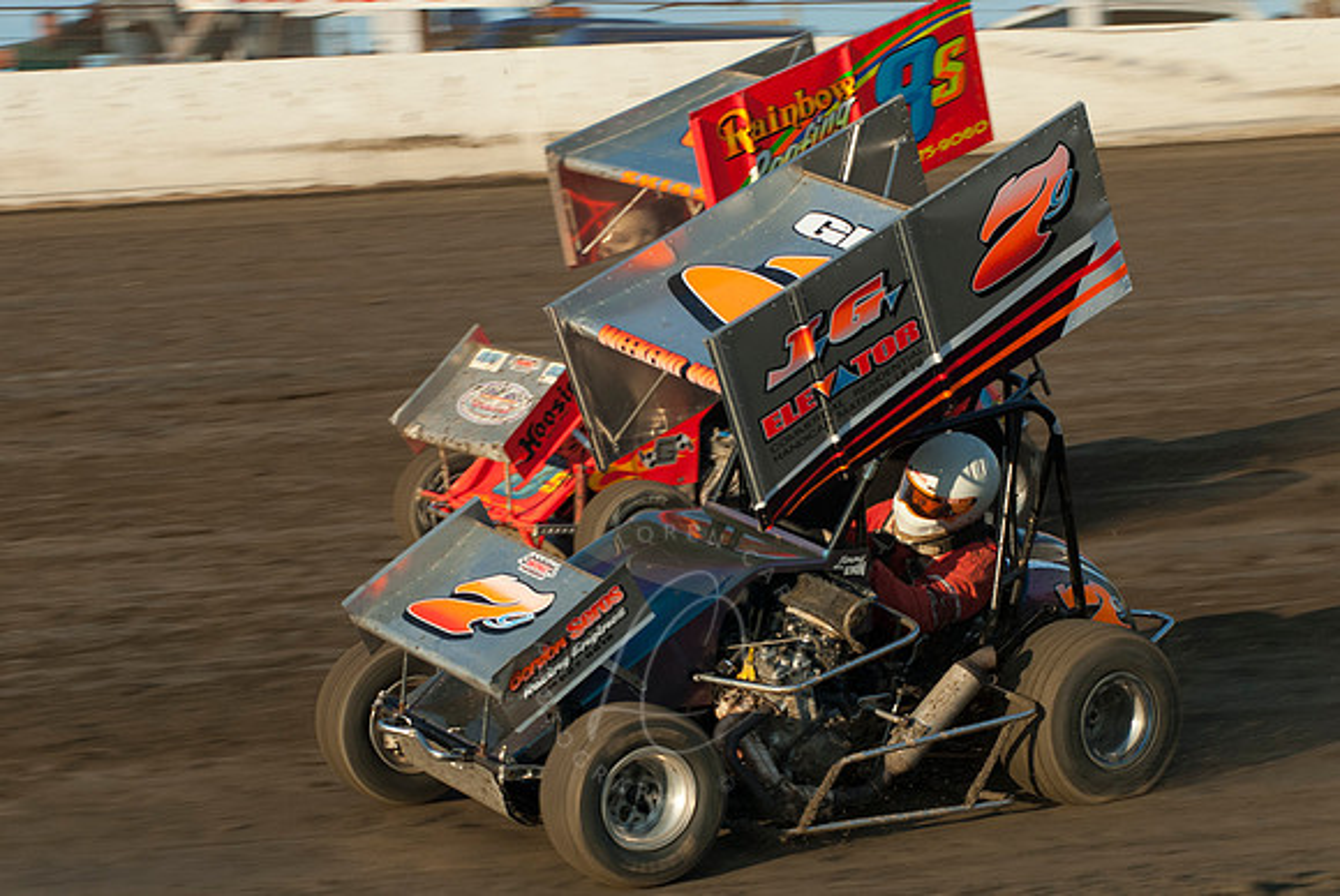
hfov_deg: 17.0
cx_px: 670
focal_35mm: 120
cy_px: 448
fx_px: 4471
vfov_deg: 11.4
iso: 400
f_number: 8
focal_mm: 80
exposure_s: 1/400
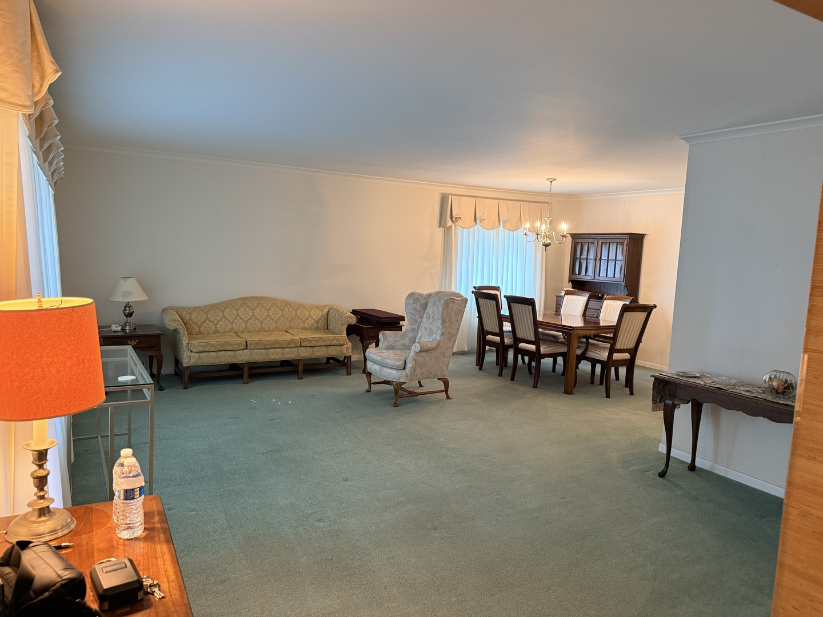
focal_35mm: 24
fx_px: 571
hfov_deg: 71.6
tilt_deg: -6.2
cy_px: 308
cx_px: 412
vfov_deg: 56.8
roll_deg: -1.9
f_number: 1.78
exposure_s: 1/60
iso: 400
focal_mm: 6.76
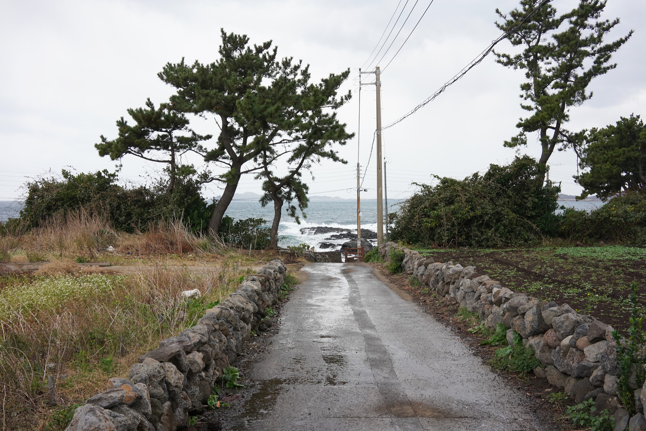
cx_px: 327
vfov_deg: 36.9
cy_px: 218
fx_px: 646
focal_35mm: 36
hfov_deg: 53.1
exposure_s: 1/100
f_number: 9
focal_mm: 35
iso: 640
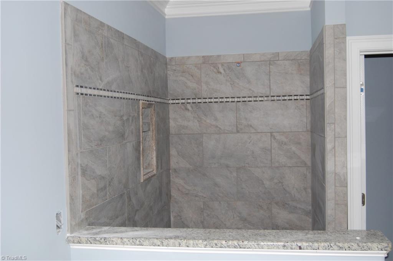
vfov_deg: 34.1
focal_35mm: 39
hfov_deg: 49.6
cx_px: 196
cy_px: 130
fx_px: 425
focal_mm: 26
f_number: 4
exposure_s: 1/60
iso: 400
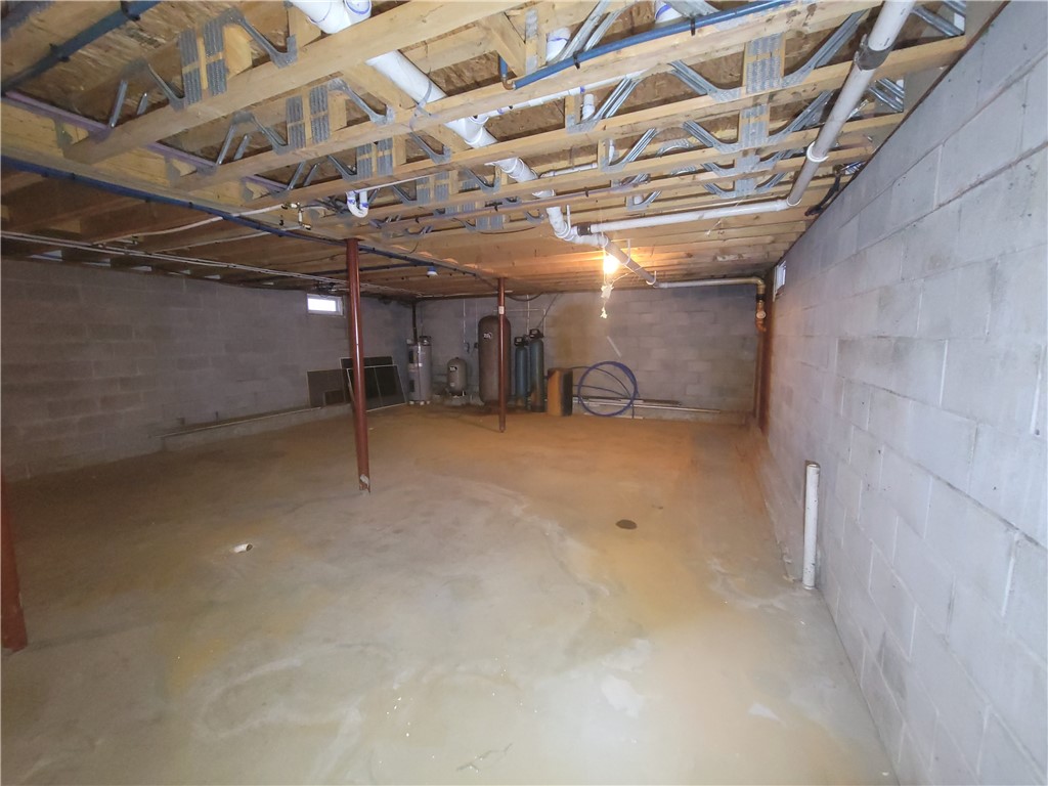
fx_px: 394
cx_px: 524
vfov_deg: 89.9
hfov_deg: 106.2
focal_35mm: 13
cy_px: 393
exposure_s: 1/24
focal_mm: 2.2
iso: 640
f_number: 2.2
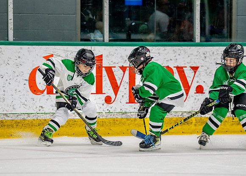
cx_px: 121
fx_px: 2217
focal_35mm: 317
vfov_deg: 4.5
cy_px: 101
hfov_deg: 6.4
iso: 800
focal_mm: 200
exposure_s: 1/1250
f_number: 2.8
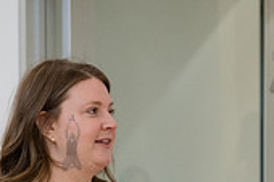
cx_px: 279
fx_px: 1772
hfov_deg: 8.8
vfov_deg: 5.9
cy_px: 220
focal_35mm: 233
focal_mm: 60
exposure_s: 1/250
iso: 2500
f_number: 4.5
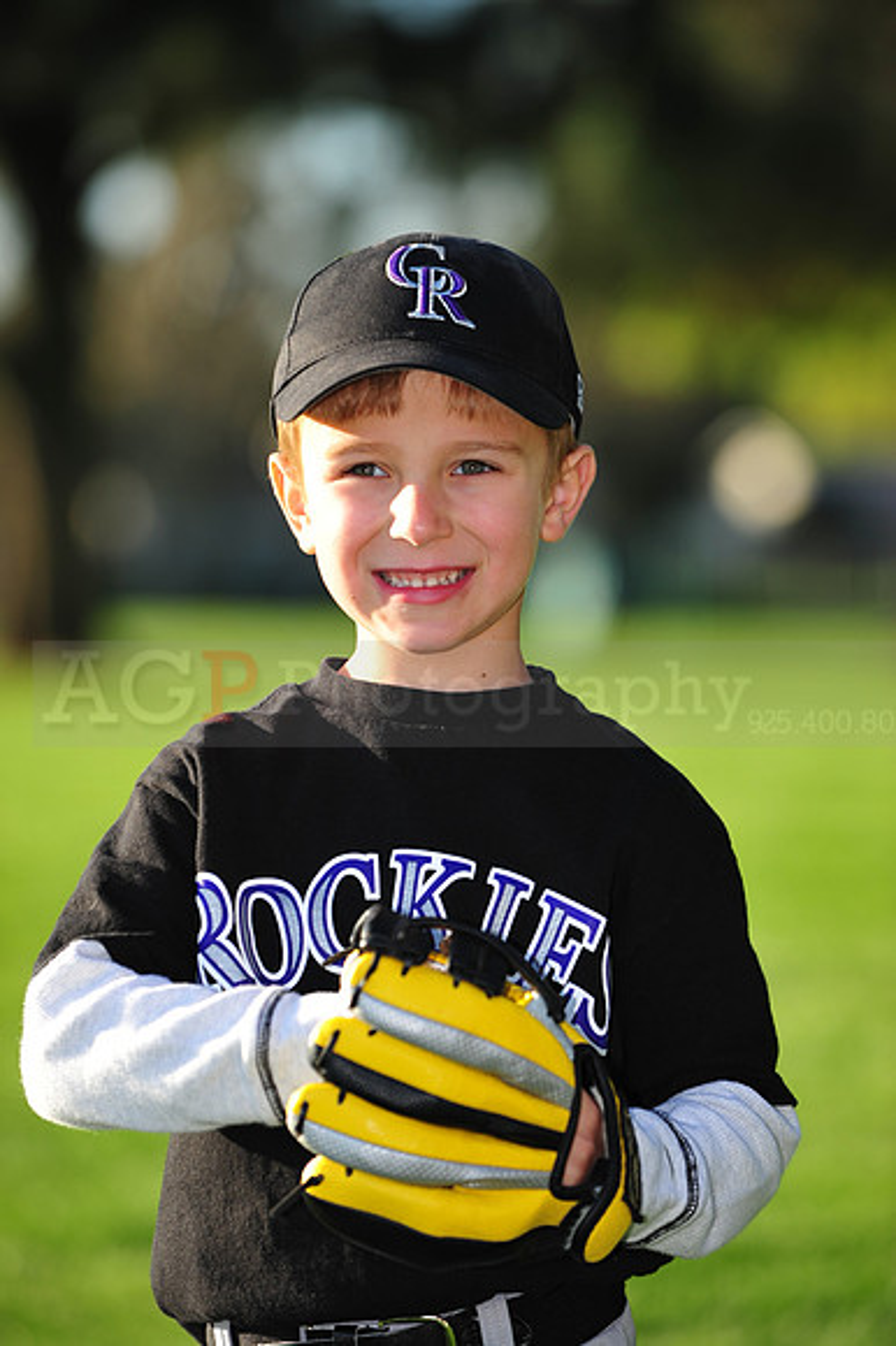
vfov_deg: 11.8
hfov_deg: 7.8
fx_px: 6541
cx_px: 448
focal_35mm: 175
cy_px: 673
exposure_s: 1/500
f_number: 4.5
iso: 200
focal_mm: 175
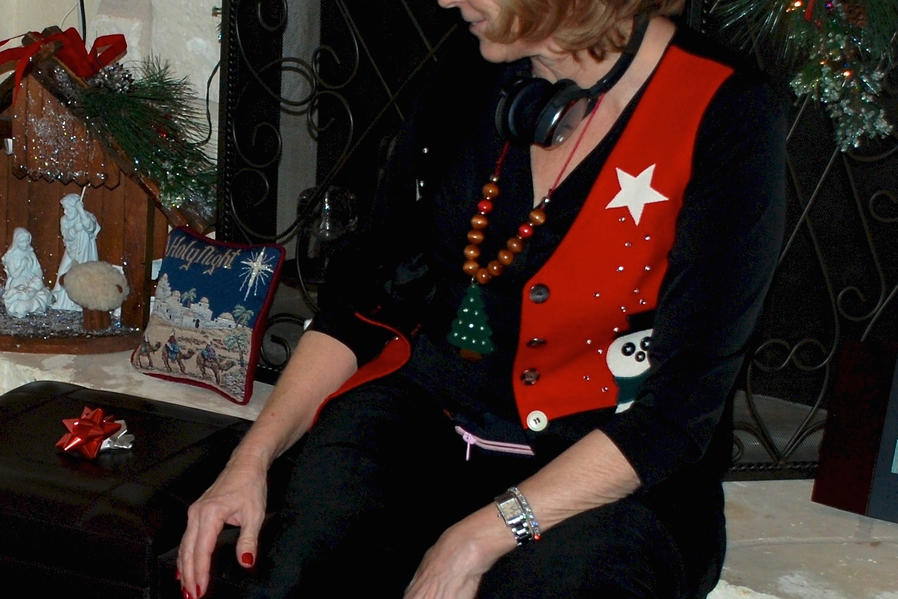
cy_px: 401
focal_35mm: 117
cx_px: 198
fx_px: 2925
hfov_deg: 17.3
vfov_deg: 11.7
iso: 200
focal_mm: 31
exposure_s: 1/60
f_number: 4.2
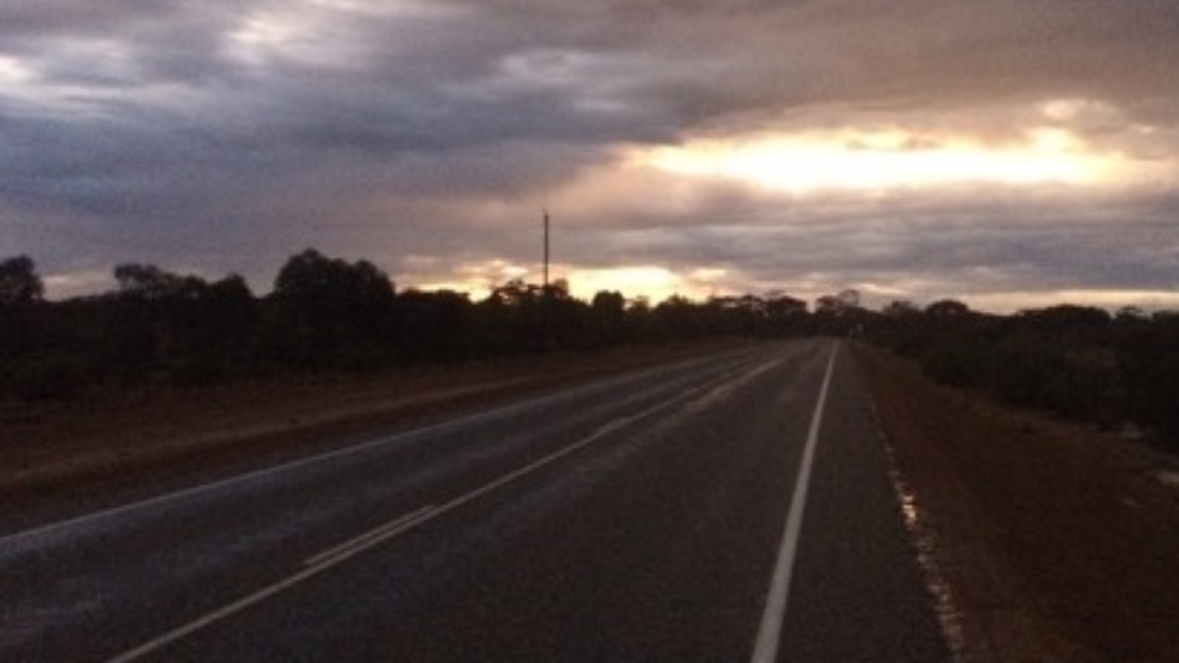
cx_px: 677
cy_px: 129
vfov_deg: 29.0
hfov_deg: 50.3
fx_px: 1250
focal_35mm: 40
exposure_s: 1/15
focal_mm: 4.15
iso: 500
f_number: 2.2
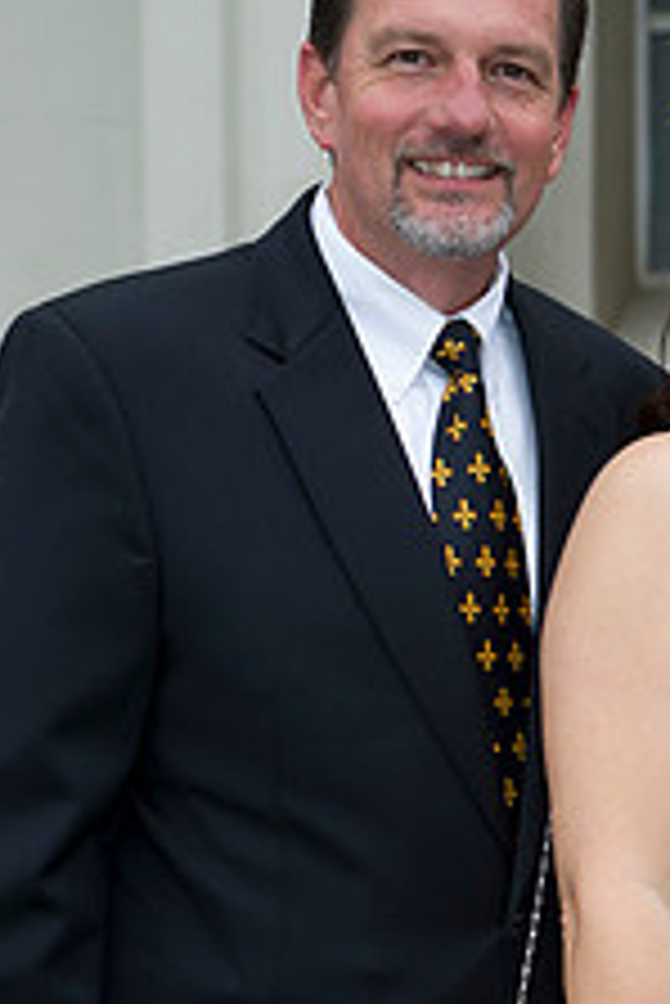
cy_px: 594
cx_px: 953
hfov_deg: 10.3
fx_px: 3623
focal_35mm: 130
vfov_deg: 15.7
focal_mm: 50
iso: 400
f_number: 4
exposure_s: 1/200
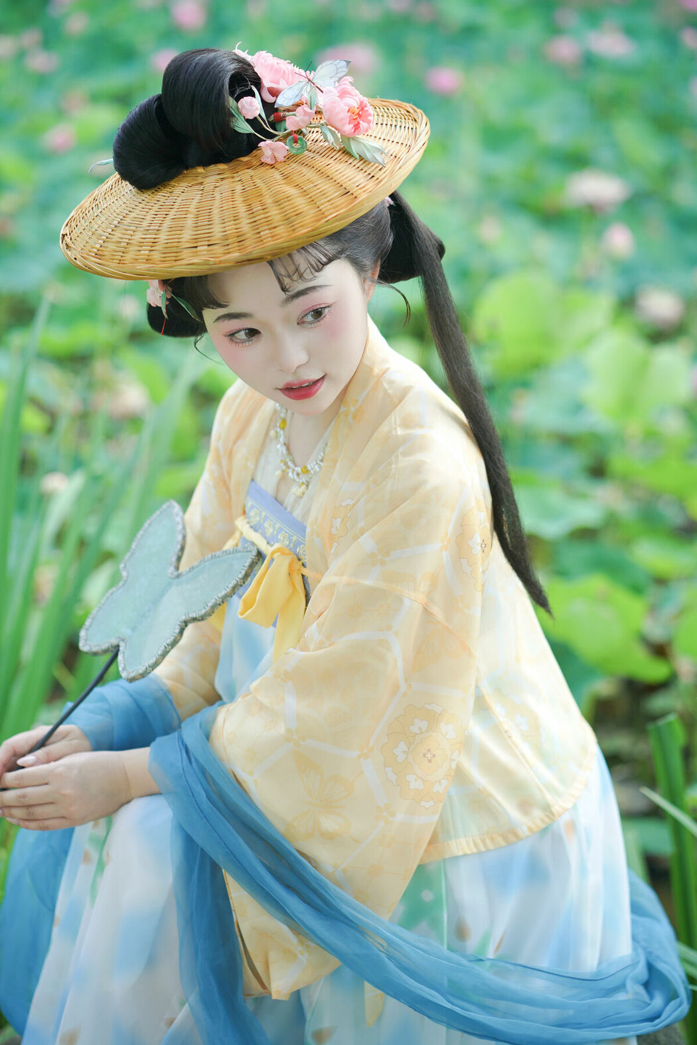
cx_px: 348
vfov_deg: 23.9
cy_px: 522
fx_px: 2468
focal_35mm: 85
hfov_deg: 16.1
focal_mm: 85
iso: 200
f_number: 2.8
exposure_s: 1/400
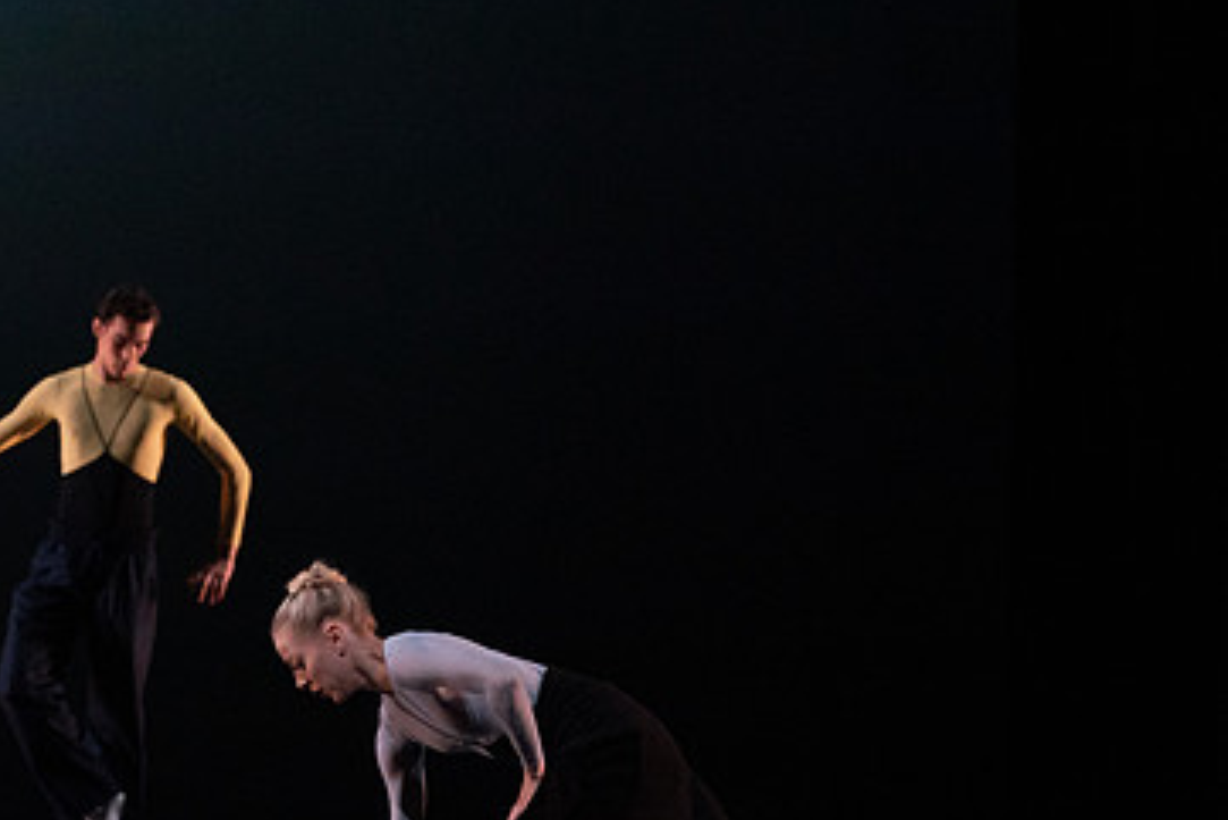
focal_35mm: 321
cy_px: 560
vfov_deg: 4.3
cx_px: 245
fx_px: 10953
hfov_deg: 6.4
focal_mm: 200
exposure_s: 1/500
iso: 12800
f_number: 8
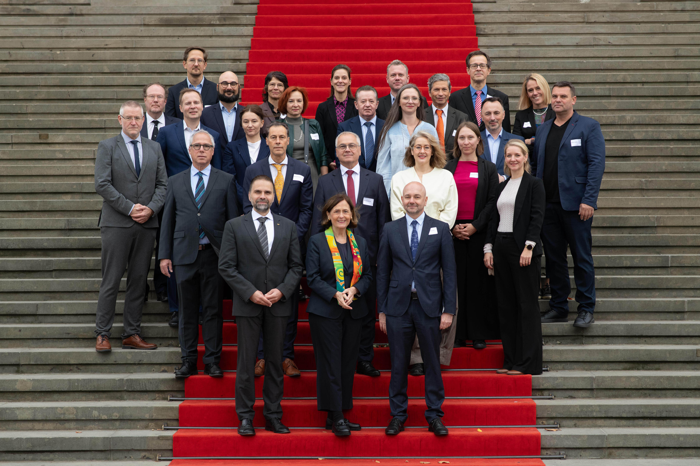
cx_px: 350
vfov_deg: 16.1
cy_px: 233
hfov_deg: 23.9
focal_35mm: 85
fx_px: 1653
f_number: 6.3
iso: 500
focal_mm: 85
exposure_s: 1/160
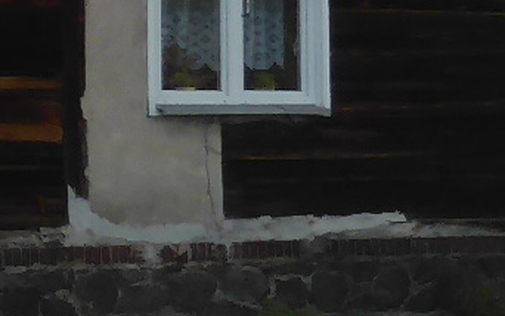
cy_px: -424
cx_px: -495
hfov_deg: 6.4
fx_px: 4364
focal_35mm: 317
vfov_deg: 4.1
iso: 100
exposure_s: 1/500
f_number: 3.9
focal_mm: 6.9
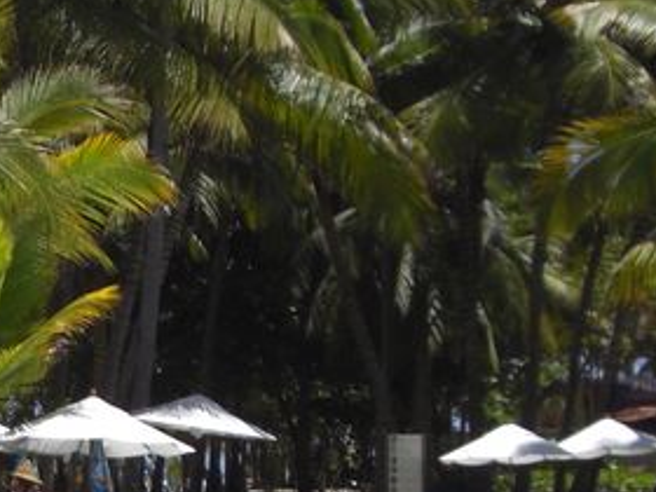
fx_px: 2634
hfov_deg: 13.9
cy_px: 476
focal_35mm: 139
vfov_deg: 10.6
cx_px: -75
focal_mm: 6.2
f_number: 8
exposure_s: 1/200
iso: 64
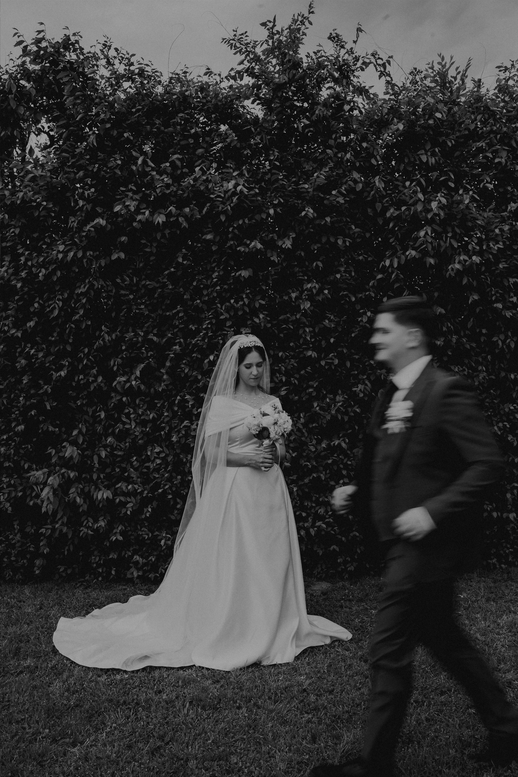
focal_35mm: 35
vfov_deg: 54.4
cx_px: 259
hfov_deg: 37.9
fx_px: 755
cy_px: 388
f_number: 16
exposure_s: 1/40
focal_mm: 35
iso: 100
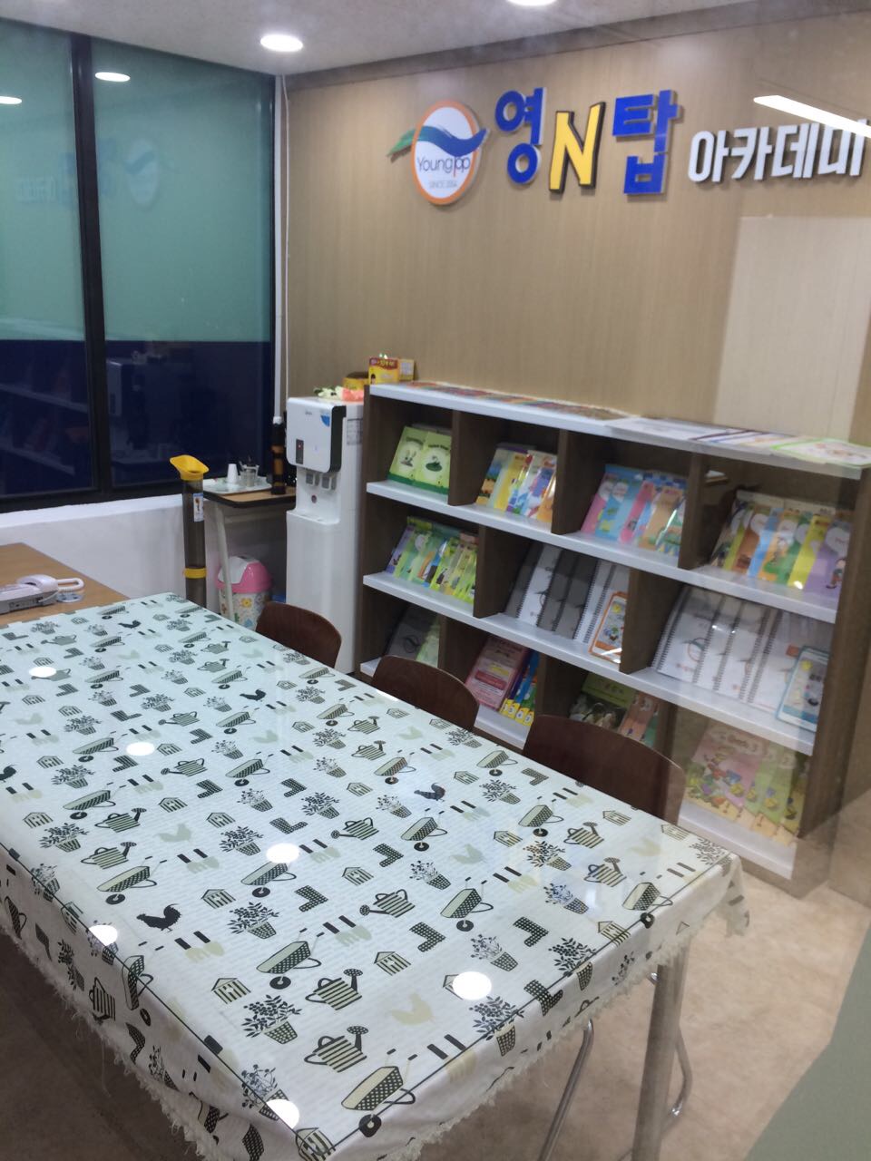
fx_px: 973
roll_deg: -1.2
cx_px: 436
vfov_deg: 61.7
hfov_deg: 48.2
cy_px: 580
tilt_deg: -17.1
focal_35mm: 29
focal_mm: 4.15
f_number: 2.2
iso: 40
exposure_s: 1/30
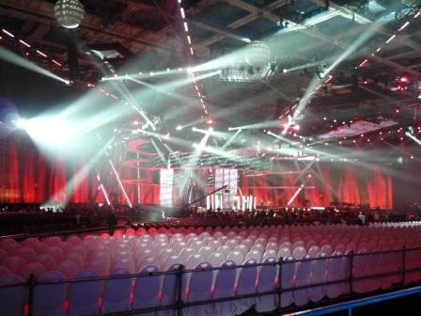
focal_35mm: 33
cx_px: 210
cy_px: 158
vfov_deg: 42.9
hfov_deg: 55.4
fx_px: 401
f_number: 2.8
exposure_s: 1/15
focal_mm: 5.5
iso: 400
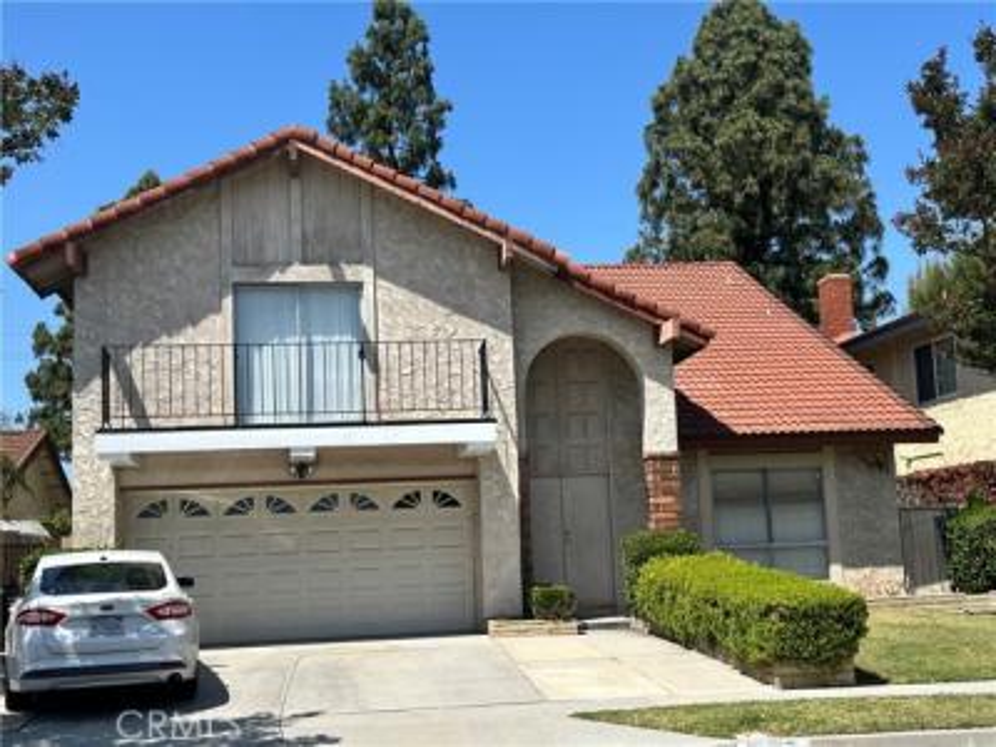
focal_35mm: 48
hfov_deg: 39.7
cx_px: 498
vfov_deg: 30.3
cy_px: 374
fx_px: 1381
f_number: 1.78
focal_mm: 6.86
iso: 64
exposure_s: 1/4184
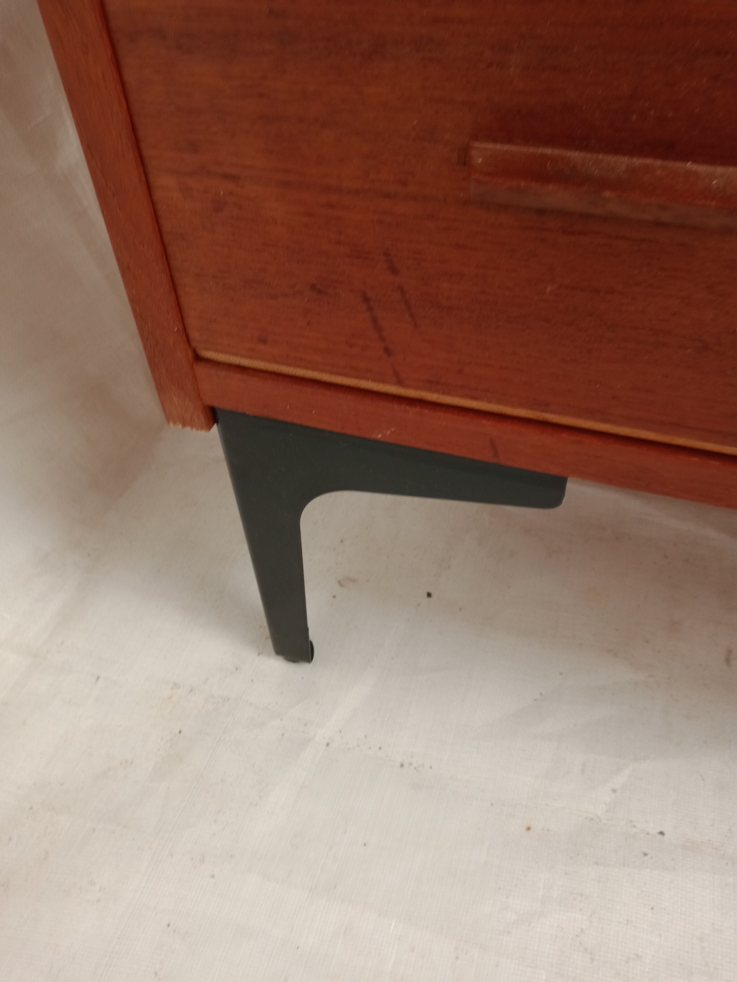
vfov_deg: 65.3
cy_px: 491
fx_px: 766
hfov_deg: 51.4
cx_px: 368
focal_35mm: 27
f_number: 2
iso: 144
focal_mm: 3.54
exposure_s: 1/33.3
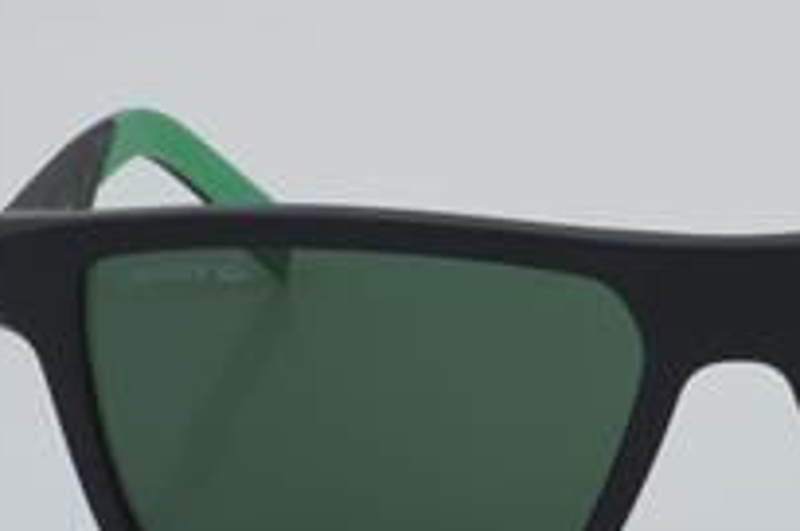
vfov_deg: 8.5
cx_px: 722
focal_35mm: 161
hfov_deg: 12.7
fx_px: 3572
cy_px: 383
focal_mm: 55
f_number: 32
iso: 100
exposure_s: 1/4
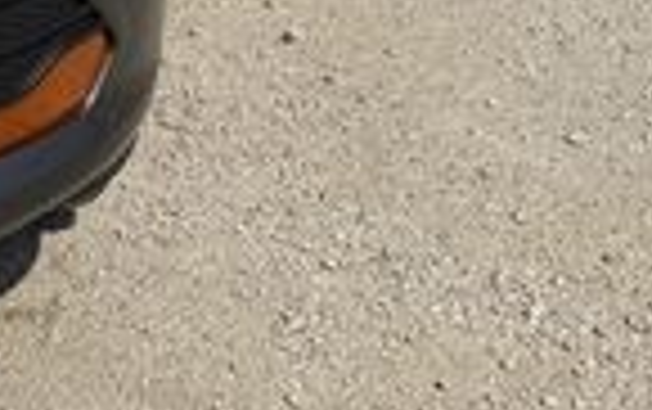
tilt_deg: -12.5
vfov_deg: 10.9
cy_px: -342
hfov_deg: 15.2
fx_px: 1992
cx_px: -625
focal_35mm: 112
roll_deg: +3.3
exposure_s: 1/10309
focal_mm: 6.76
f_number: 1.78
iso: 80
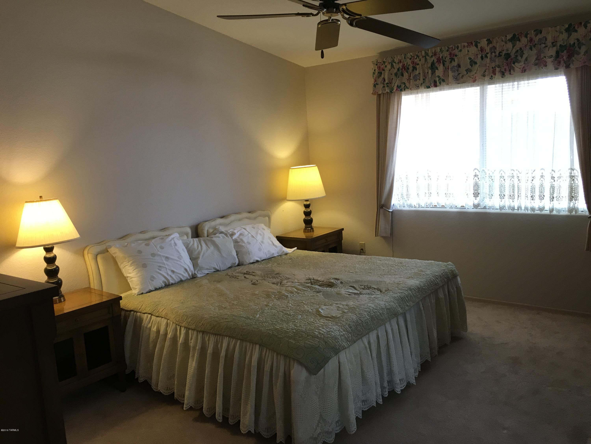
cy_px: 222
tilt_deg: -9.2
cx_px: 296
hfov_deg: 61.7
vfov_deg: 48.2
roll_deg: +2.6
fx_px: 495
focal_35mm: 29
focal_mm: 4.15
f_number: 2.2
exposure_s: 1/30
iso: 50
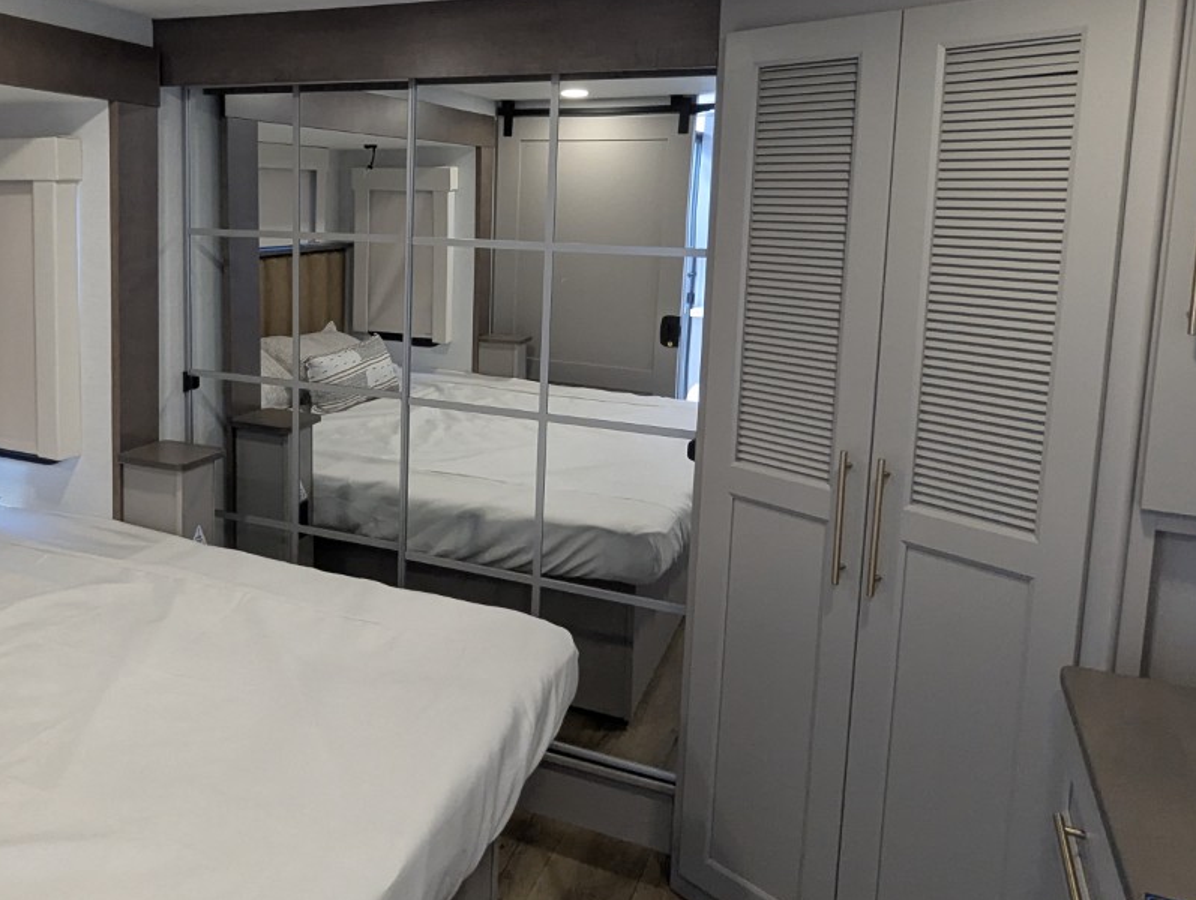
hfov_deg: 62.3
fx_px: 969
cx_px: 433
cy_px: 314
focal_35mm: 28
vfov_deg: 49.1
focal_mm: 2.35
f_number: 2.2
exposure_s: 1/168
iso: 592
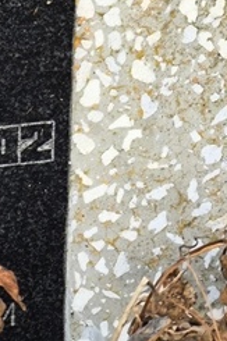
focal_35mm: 170
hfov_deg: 7.9
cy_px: -18
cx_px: -97
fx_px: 1610
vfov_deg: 11.9
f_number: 1.7
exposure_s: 1/120
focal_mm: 4.71
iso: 64
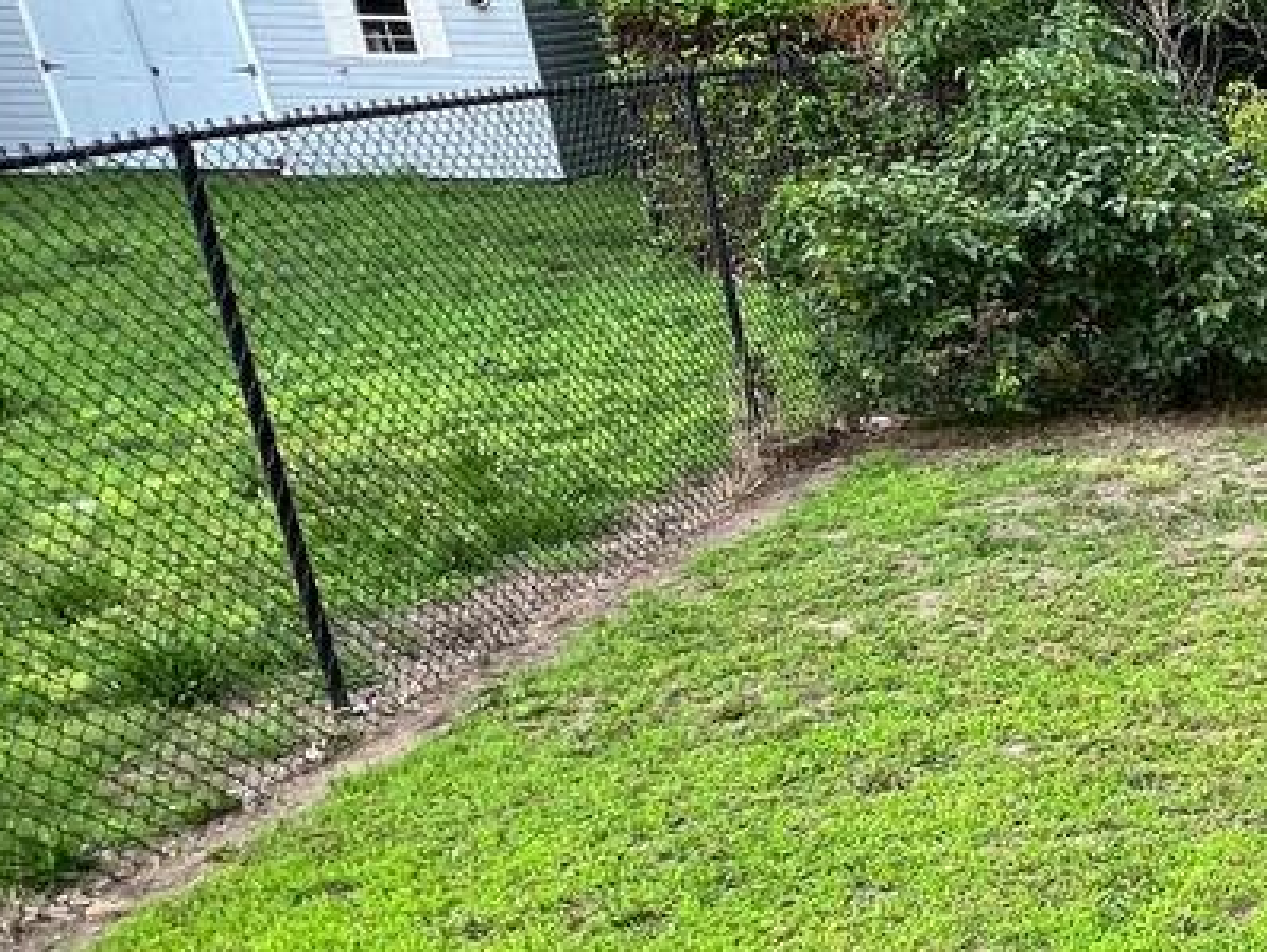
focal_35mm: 47
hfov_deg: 26.1
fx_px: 1721
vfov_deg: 30.7
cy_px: 640
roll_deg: -2.6
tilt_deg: -22.0
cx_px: 2006
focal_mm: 1.57
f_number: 1.8
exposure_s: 1/99
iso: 32
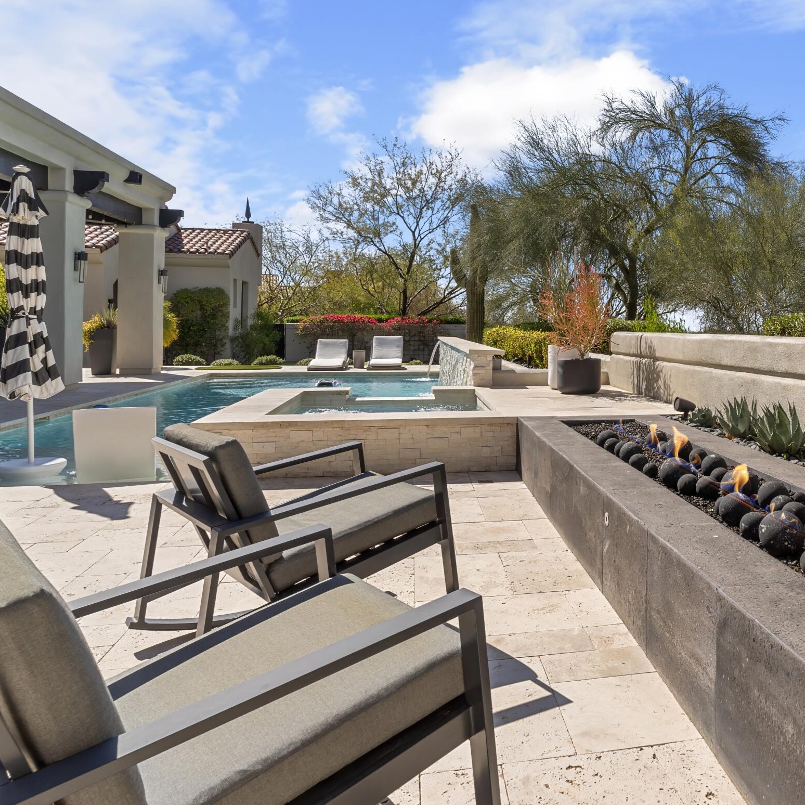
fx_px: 737
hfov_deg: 54.0
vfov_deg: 57.1
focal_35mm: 28
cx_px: 625
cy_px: 353
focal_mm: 17
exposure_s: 1/1600
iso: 400
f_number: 8
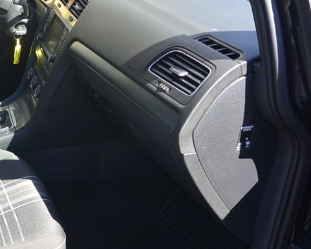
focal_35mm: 54
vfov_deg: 27.9
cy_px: 167
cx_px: -2
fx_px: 497
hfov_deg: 32.0
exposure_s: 1/200
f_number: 4
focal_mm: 10
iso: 160
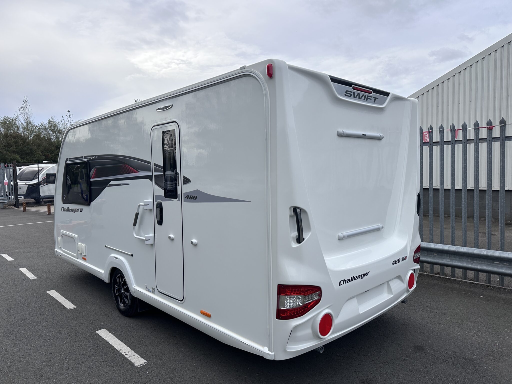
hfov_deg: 71.6
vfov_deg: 56.8
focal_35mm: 24
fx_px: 355
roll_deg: +1.7
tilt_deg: -3.4
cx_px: 256
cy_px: 192
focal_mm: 6.86
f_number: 1.78
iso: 80
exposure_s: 1/5000
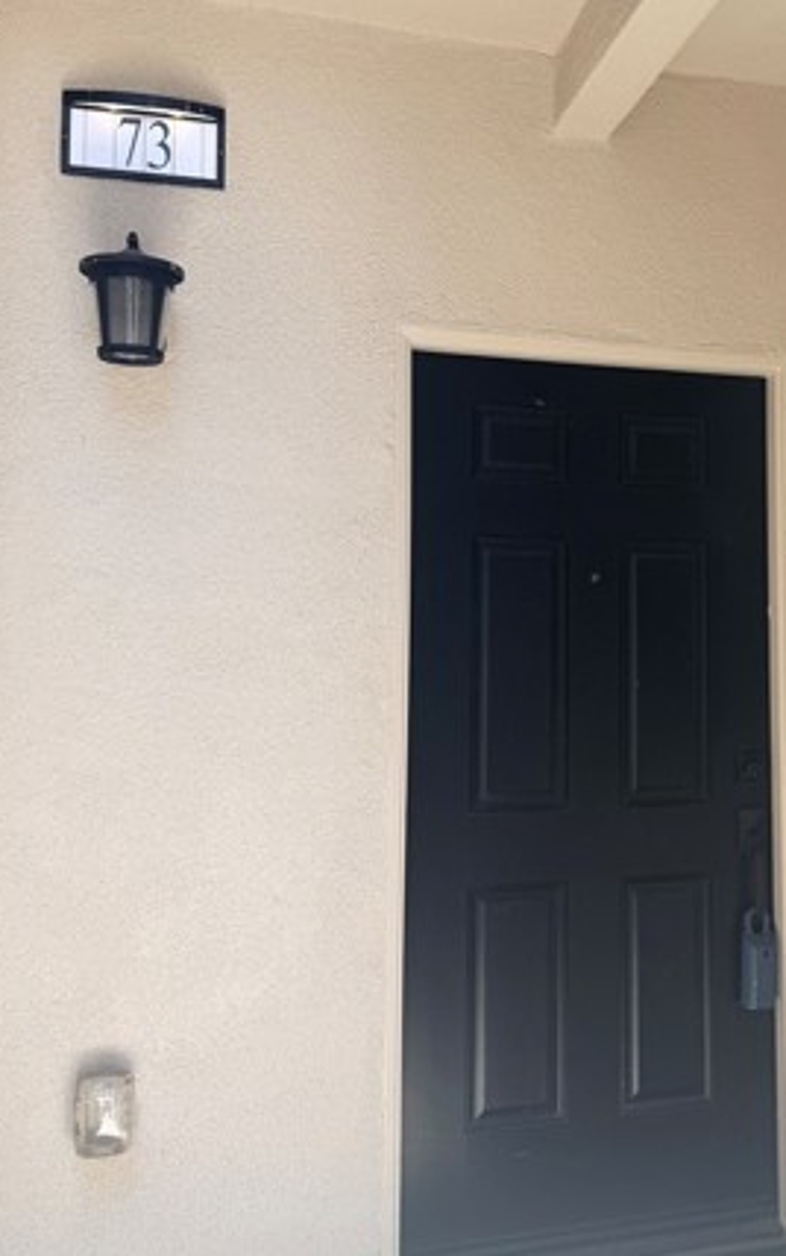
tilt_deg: +4.6
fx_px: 1301
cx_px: 639
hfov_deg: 32.6
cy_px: 555
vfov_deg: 51.4
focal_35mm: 38
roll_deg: +0.1
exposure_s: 1/539
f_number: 1.78
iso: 80
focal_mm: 6.76
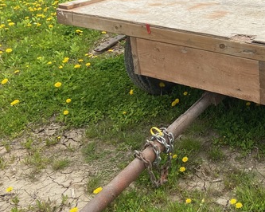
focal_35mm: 61
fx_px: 478
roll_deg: +1.2
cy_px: 43
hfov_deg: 29.0
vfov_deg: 24.6
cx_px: 263
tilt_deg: -19.4
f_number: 1.8
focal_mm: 4.25
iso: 32
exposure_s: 1/1779
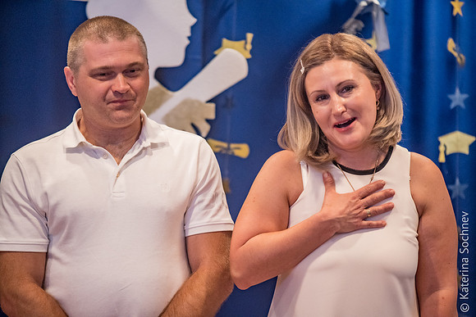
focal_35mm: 200
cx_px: 238
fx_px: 2645
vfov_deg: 6.9
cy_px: 158
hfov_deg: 10.3
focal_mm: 200
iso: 3200
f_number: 2.8
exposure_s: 1/160
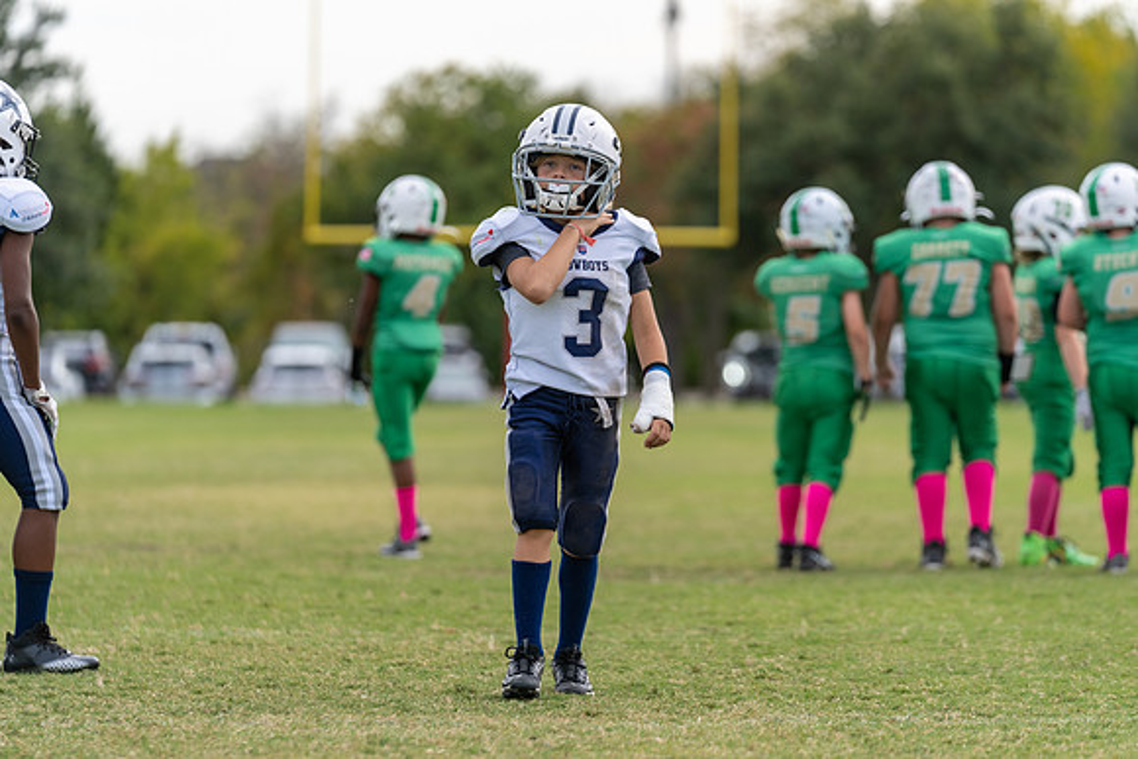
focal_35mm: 200
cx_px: 569
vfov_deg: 6.9
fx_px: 6323
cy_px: 380
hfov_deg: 10.3
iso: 250
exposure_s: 1/1250
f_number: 3.5
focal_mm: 200
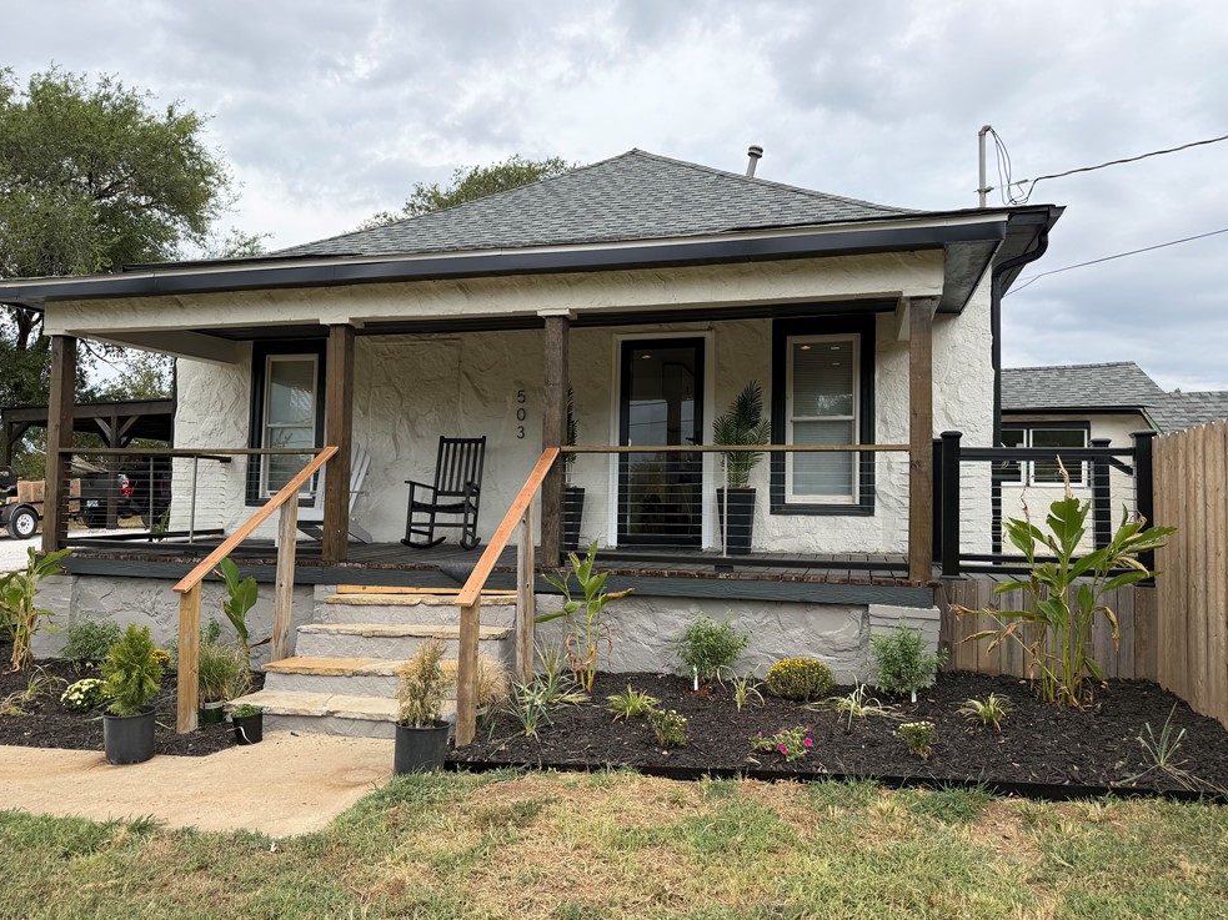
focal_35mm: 25
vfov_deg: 54.9
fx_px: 887
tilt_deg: +2.9
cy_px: 459
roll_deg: -0.8
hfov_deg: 69.4
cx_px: 603
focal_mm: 6.76
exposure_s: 1/2801
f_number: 1.78
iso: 80
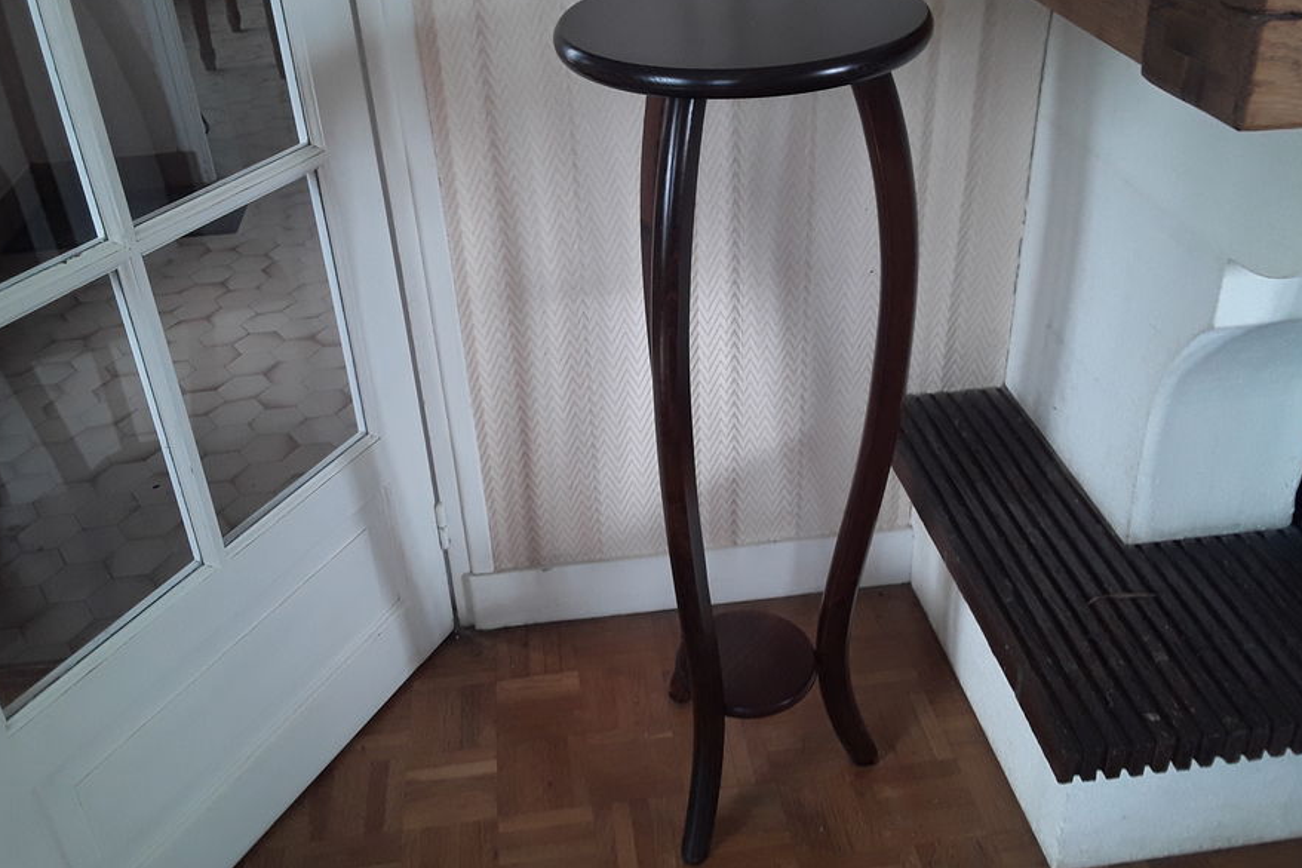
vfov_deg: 41.0
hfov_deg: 58.7
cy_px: 369
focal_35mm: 32
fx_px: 1157
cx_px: 657
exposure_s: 1/33
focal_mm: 2.91
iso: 50
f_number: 1.9
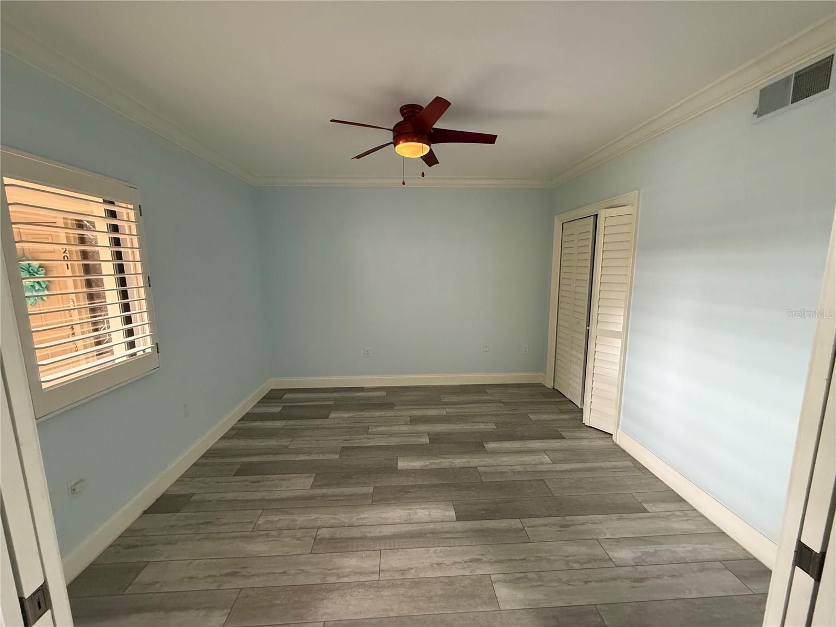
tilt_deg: -7.9
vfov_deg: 85.7
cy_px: 314
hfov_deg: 102.1
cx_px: 418
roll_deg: +0.4
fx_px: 338
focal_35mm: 14
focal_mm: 2.22
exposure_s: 1/60
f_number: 2.2
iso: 500
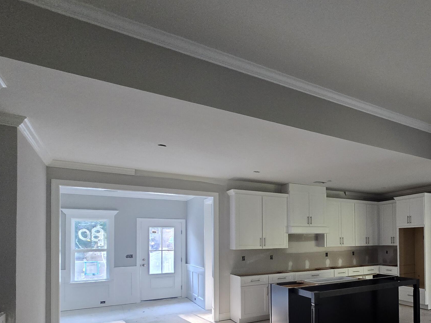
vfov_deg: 56.4
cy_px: 237
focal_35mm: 23
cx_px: 362
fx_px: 286
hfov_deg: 65.2
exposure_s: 1/60
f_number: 2.2
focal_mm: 2.2
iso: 320
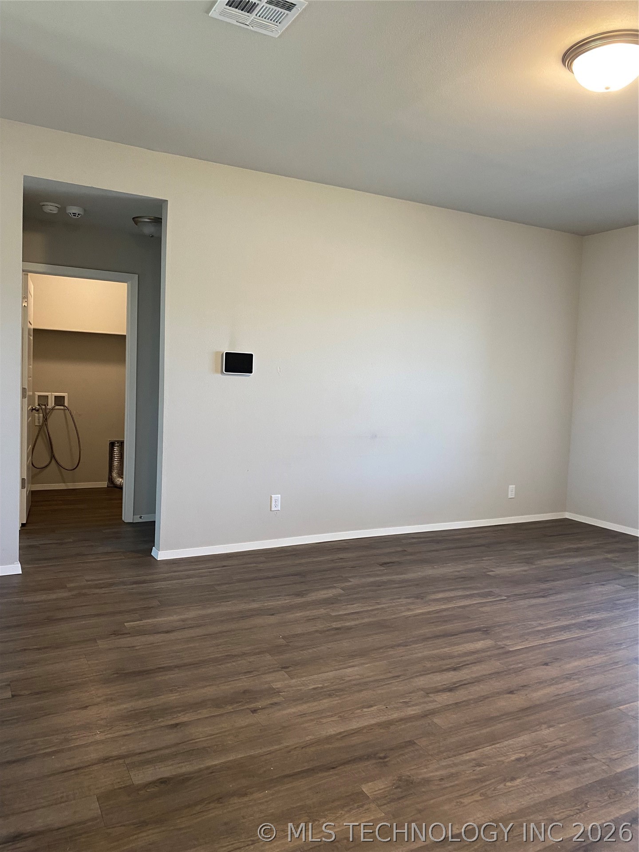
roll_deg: -2.3
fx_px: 640
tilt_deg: -3.3
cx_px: 320
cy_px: 426
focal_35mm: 26
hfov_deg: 53.1
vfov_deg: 67.3
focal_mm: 4.25
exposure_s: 1/60
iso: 160
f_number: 1.8
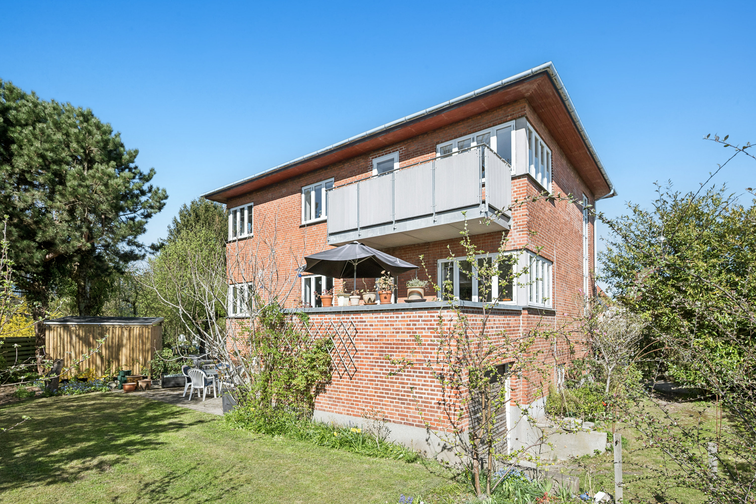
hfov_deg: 90.0
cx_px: 378
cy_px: 252
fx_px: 378
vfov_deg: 67.4
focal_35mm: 18
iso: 400
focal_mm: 18
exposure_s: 1/1250
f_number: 6.3
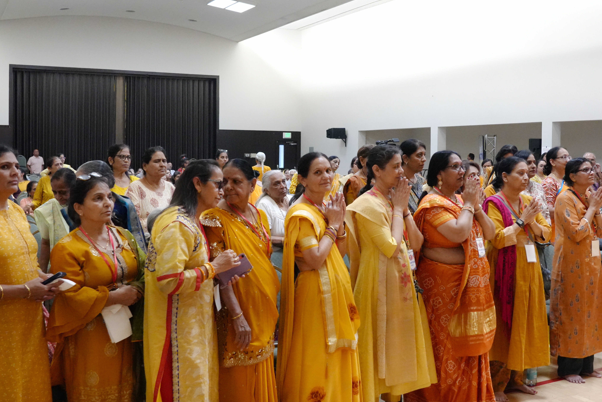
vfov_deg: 33.4
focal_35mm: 40
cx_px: 326
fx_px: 669
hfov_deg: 48.4
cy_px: 192
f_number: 4
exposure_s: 1/160
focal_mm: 24
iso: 5000
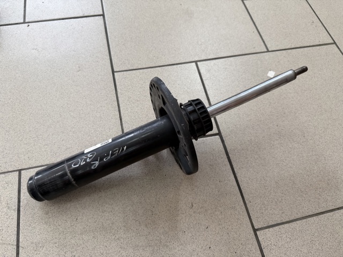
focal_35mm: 24
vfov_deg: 56.8
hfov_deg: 71.6
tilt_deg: -62.6
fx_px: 238
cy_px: 128
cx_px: 172
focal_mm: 6.76
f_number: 1.78
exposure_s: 1/121
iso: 80
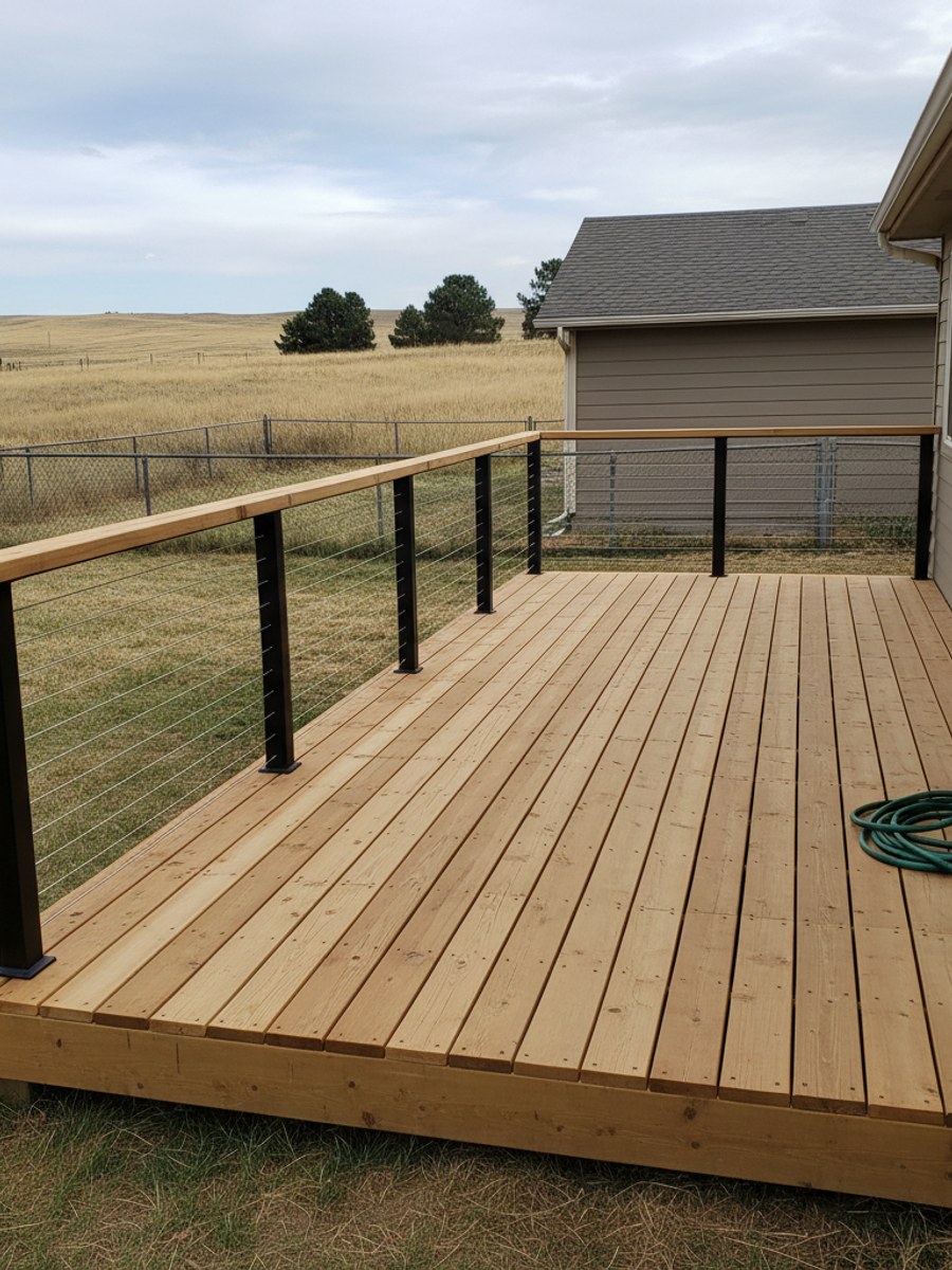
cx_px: 476
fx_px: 953
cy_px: 635
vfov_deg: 67.3
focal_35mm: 26
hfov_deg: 53.1
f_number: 1.5
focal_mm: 5.7
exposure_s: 1/1228
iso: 692
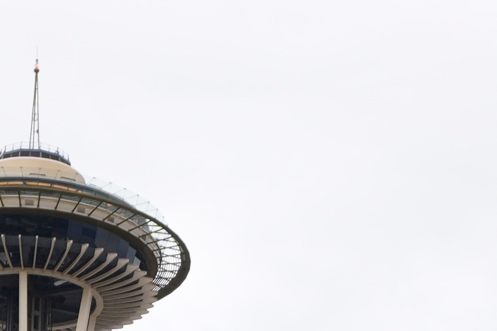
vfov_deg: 6.1
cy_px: 785
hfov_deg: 9.4
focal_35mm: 217
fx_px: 2995
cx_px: 448
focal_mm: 35
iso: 250
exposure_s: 1/100
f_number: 4.5
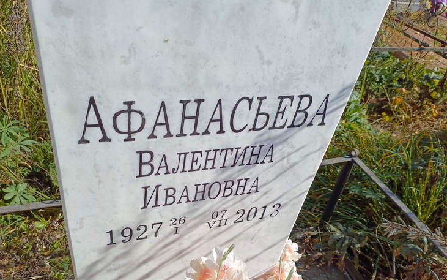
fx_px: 353
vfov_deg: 42.7
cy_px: 179
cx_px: 220
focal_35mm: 29
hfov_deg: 64.6
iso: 113
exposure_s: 1/1149
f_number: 1.69
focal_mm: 4.76
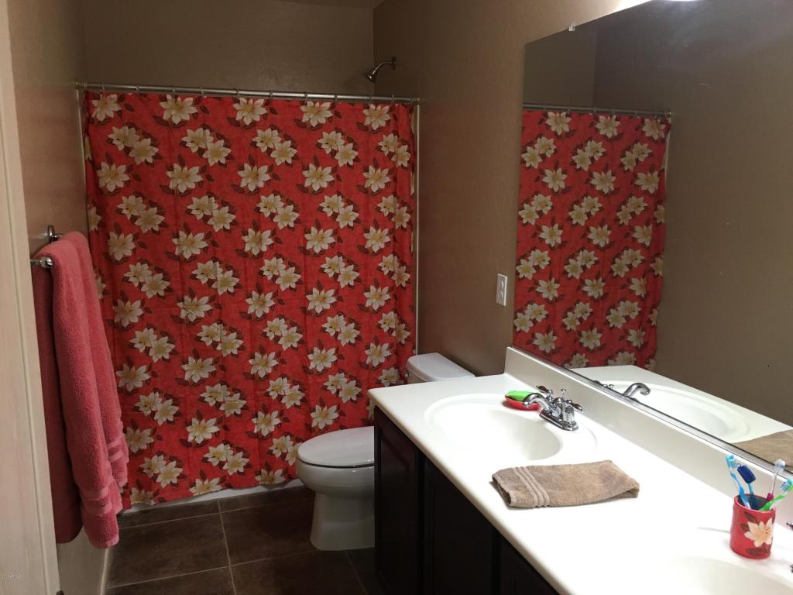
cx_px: 396
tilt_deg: -8.5
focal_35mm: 29
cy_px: 298
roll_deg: -0.4
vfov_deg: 48.2
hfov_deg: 61.7
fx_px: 664
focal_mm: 4.15
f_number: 2.2
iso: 125
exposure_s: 1/30
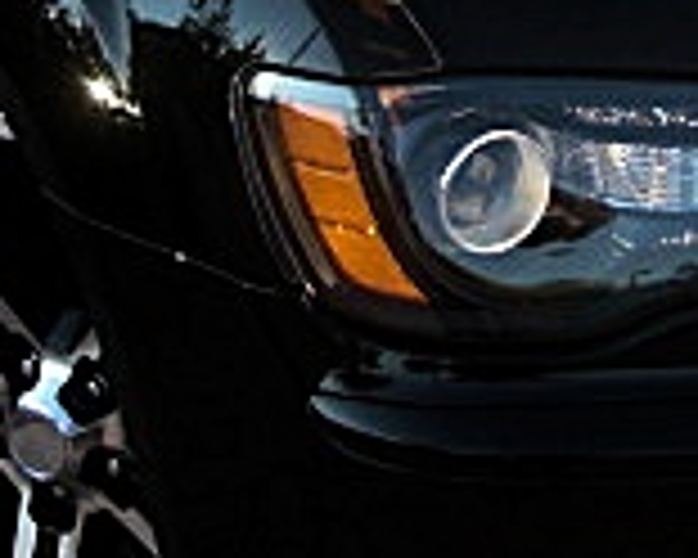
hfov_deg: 13.2
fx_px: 2995
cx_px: 594
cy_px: -50
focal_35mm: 145
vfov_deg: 10.5
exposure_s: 1/160
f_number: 2.8
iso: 50
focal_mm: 6.3
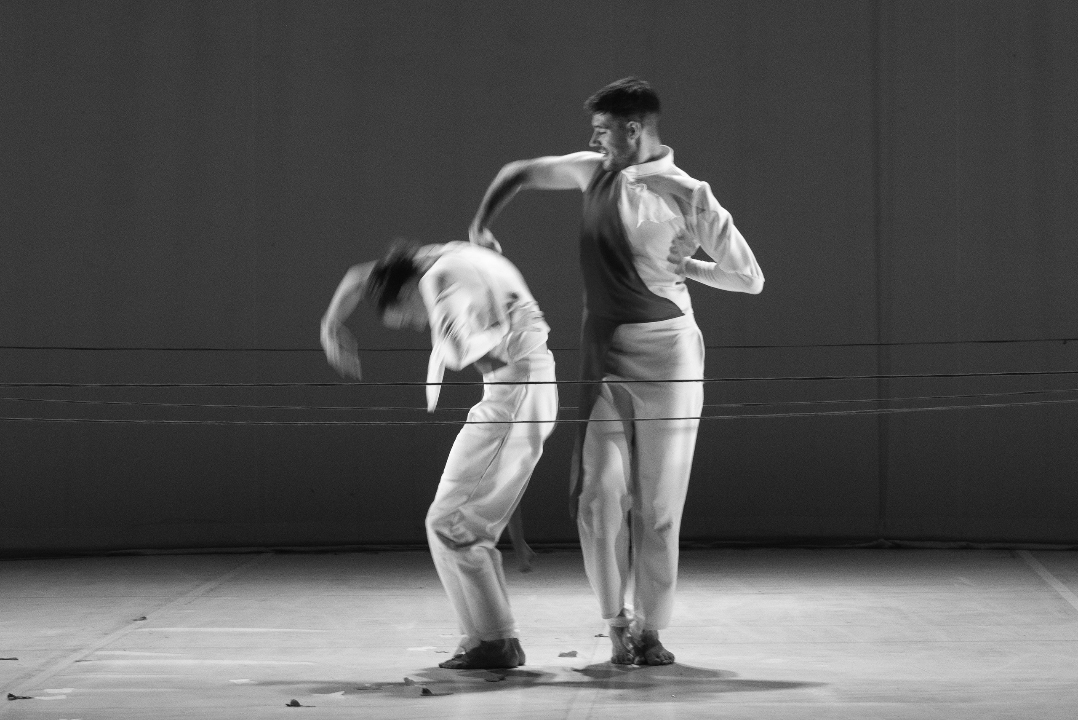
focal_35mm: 131
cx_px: 551
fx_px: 3930
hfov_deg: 15.6
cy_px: 214
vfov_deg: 10.4
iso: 1000
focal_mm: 75
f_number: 6.3
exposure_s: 1/20
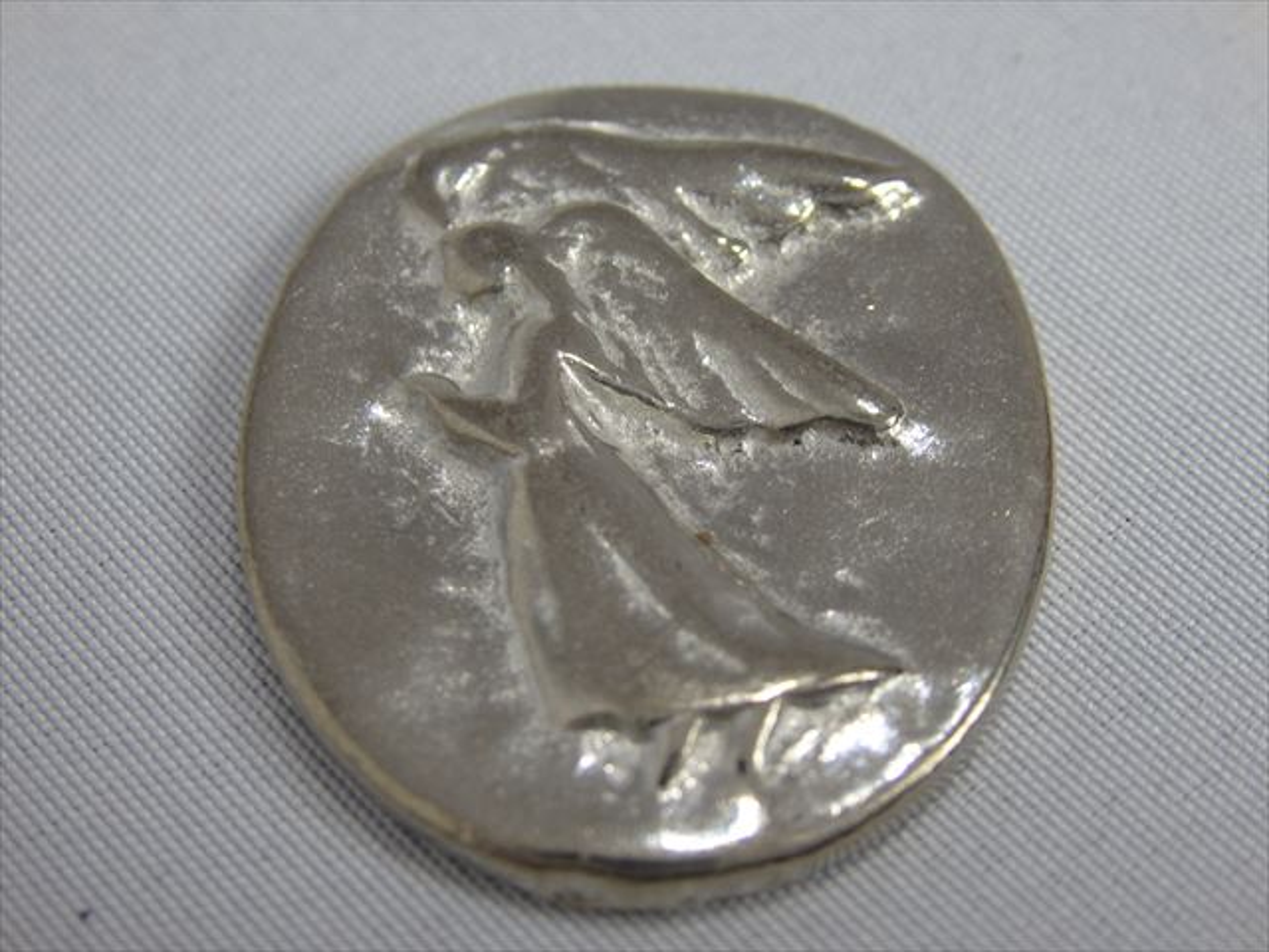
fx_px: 2420
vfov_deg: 22.3
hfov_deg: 29.4
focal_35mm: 66
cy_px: 476
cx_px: 634
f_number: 4.4
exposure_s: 1/60
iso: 160
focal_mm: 11.9
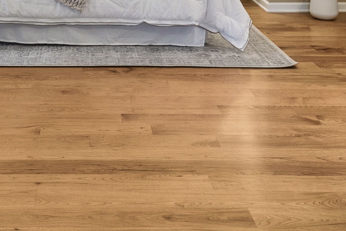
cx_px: 73
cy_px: -129
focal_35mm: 64
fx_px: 615
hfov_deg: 30.7
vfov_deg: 18.5
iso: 640
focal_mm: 19
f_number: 9
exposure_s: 1/5
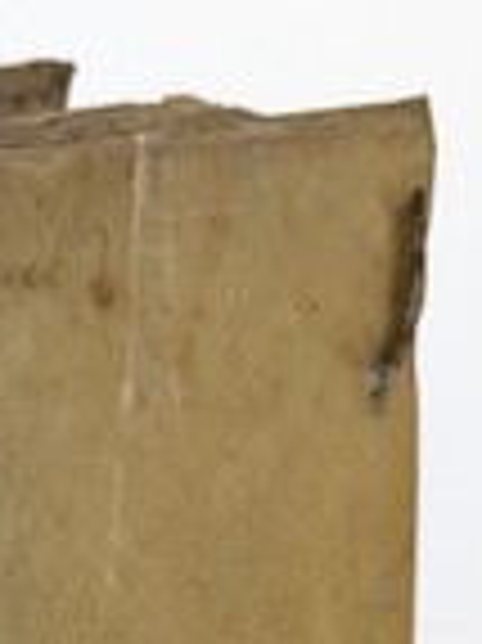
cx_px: -18
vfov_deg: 11.6
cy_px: 730
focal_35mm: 168
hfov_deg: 8.8
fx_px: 3124
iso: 76
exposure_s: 1/99.9
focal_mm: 6.81
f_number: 1.85
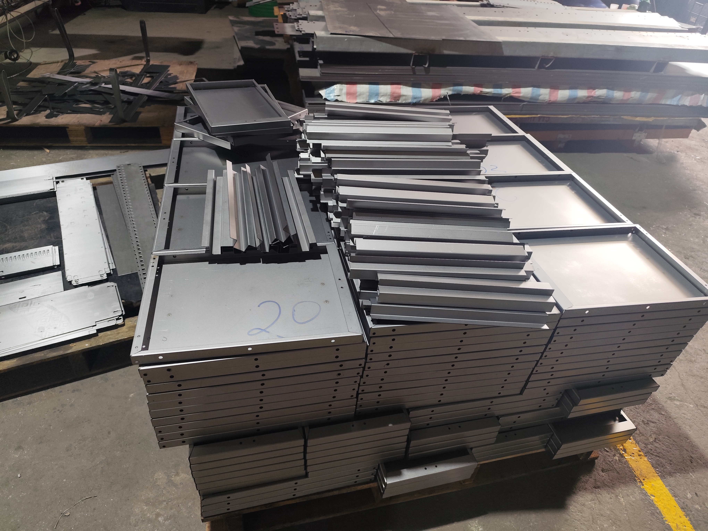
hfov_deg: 73.9
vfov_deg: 58.9
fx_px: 470
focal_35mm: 23
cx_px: 354
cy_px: 266
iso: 250
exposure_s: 1/50
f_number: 1.65
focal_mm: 6.14
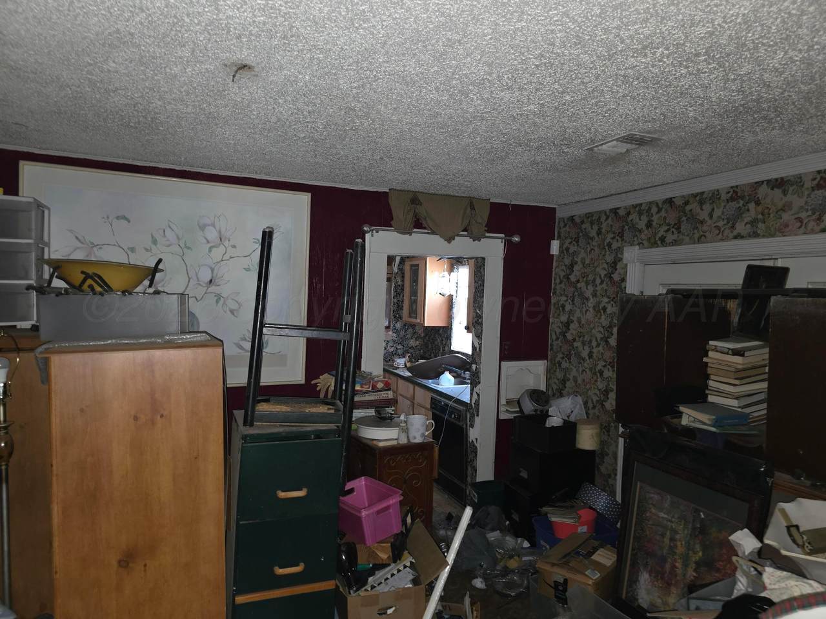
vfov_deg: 58.9
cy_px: 310
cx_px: 413
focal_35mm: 23
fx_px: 549
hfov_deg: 73.9
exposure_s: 1/12
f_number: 1.7
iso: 200
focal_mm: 6.3
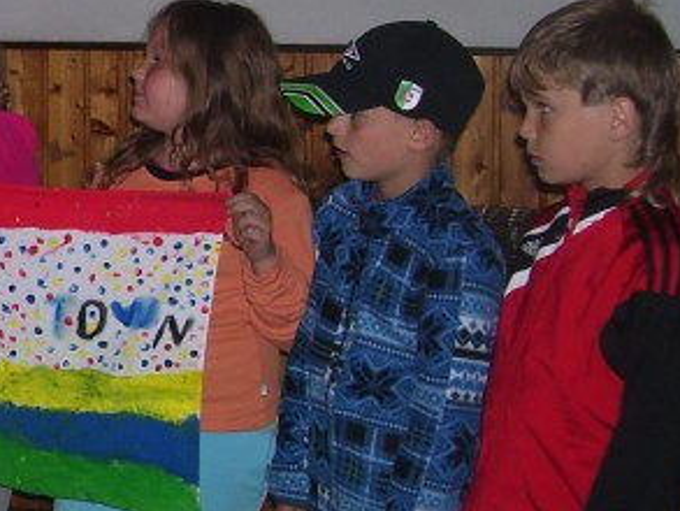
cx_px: -227
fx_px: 1985
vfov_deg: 14.6
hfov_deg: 18.0
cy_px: 170
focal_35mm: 101
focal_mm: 6
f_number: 2.7
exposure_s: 1/60
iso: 80
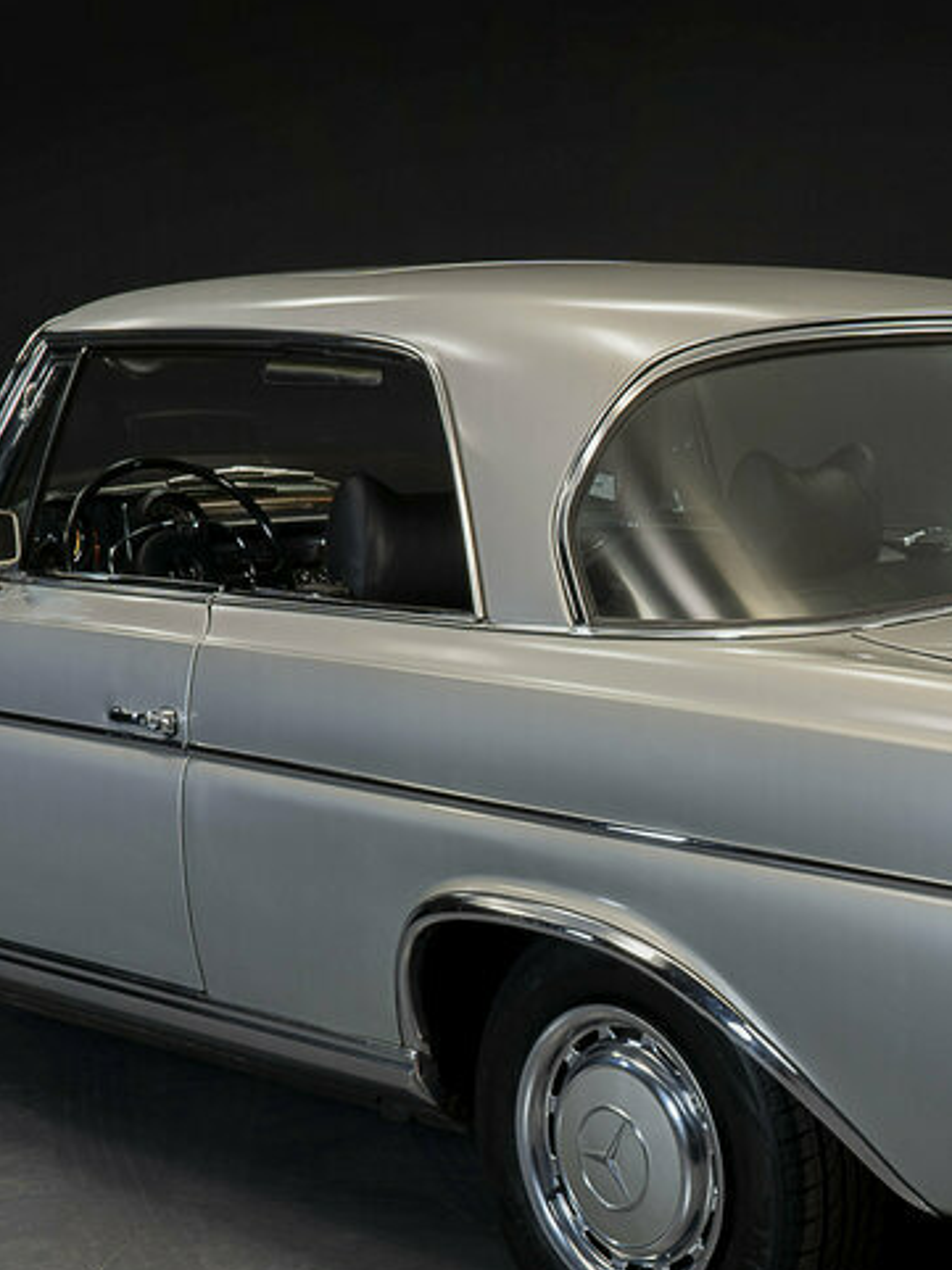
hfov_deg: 18.4
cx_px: 820
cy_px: 822
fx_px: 2899
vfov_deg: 24.6
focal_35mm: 79
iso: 250
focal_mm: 33
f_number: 11
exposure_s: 1/1.67
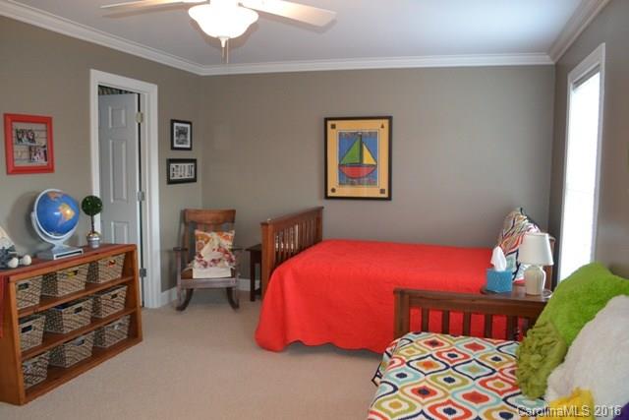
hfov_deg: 67.4
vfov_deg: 48.0
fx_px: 472
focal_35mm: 27
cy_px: 210
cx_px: 314
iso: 1400
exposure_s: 1/60
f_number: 3.5
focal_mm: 18
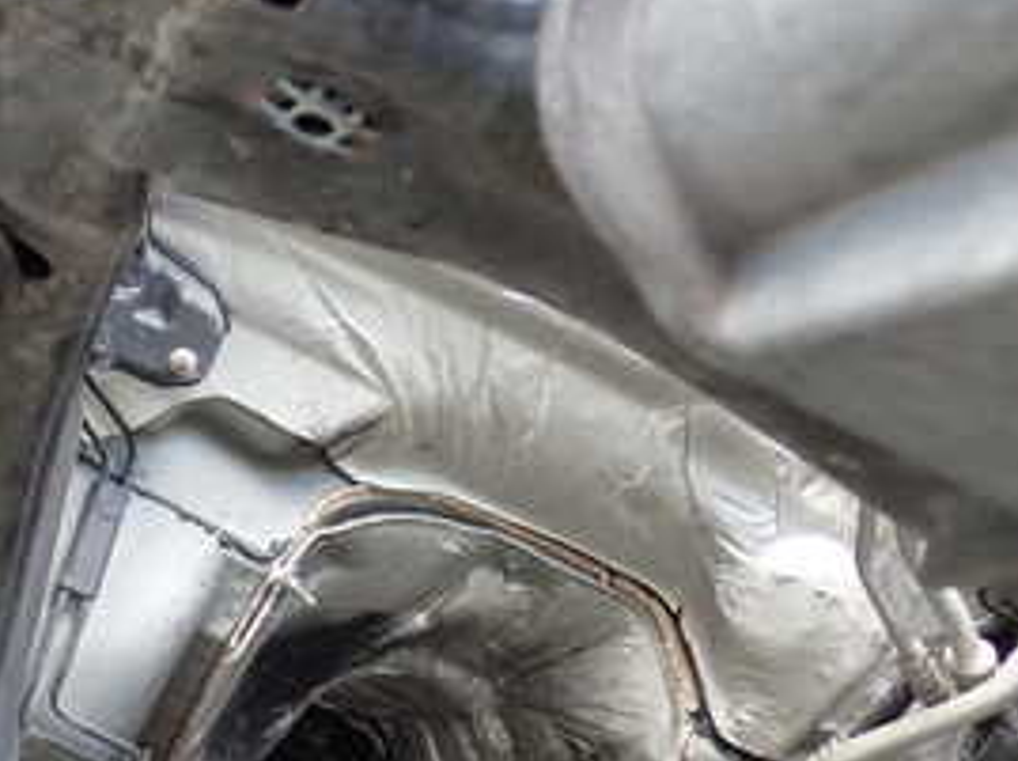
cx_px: -87
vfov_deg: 21.8
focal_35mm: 67
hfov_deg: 26.8
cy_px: 227
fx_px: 1968
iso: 200
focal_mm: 5.4
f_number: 2.3
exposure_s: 1/80
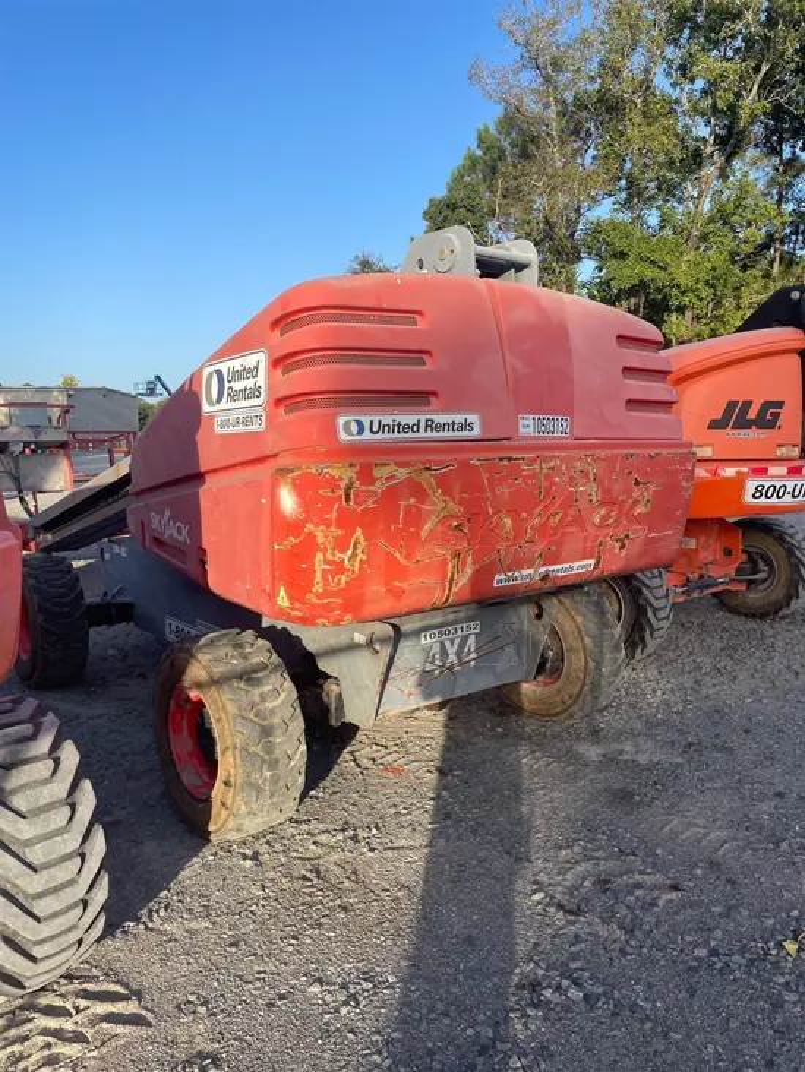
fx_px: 806
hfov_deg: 53.1
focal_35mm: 26
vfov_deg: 67.3
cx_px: 402
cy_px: 536
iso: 32
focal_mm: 4.2
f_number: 1.6
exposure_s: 1/1575
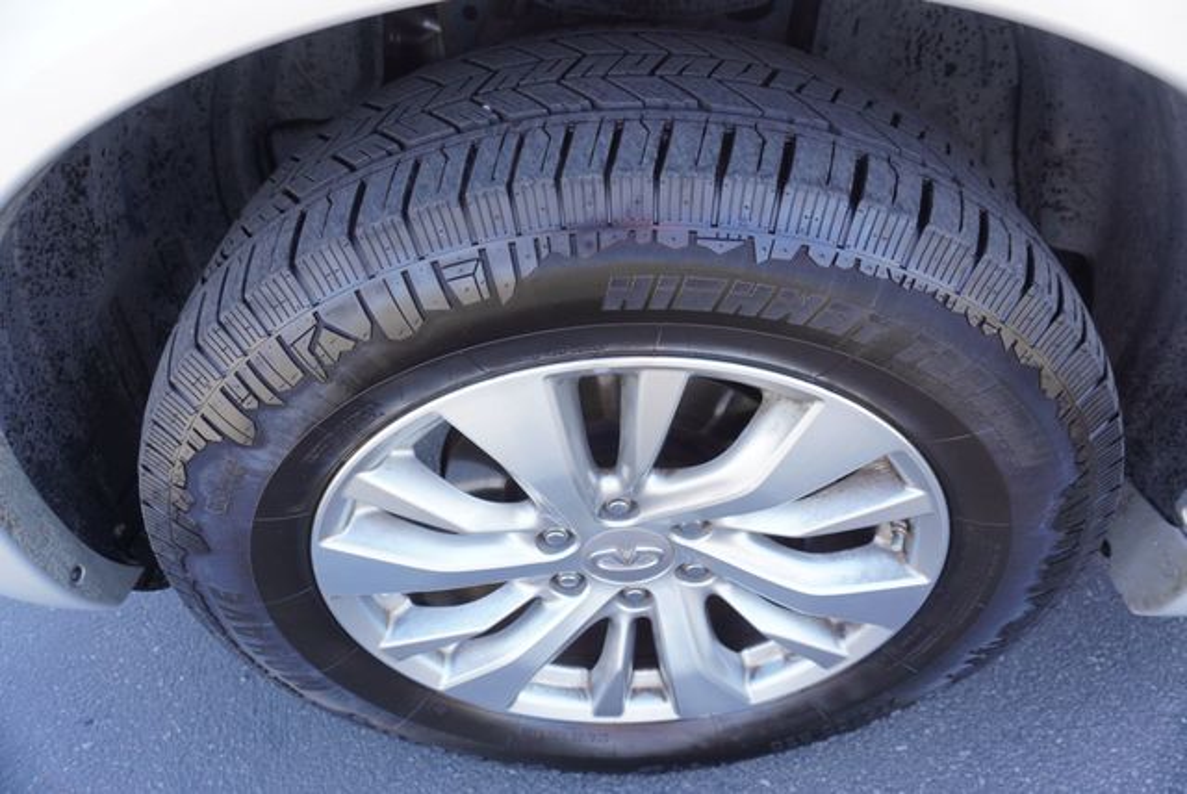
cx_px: 594
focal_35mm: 24
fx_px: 792
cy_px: 397
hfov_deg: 73.7
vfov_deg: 53.2
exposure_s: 1/60
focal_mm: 16
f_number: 4
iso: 125
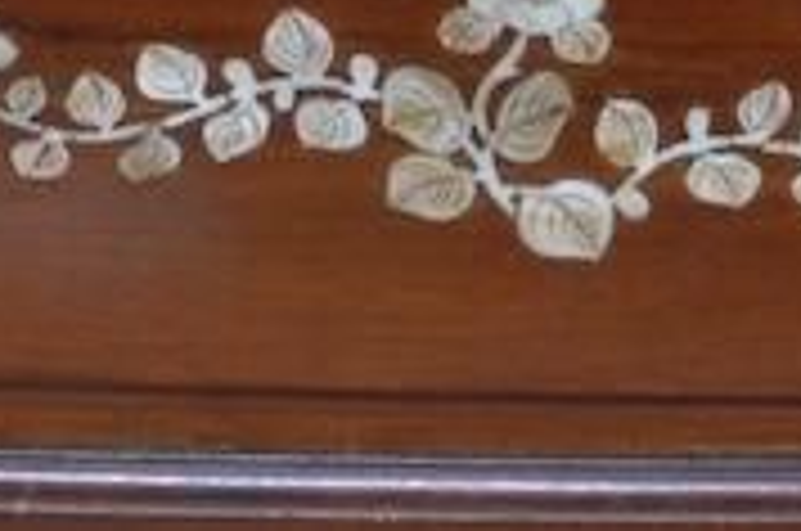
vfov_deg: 5.2
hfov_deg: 8.7
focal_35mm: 236
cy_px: -1559
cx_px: 526
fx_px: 5242
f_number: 11
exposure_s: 1/1.6
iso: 400
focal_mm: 20
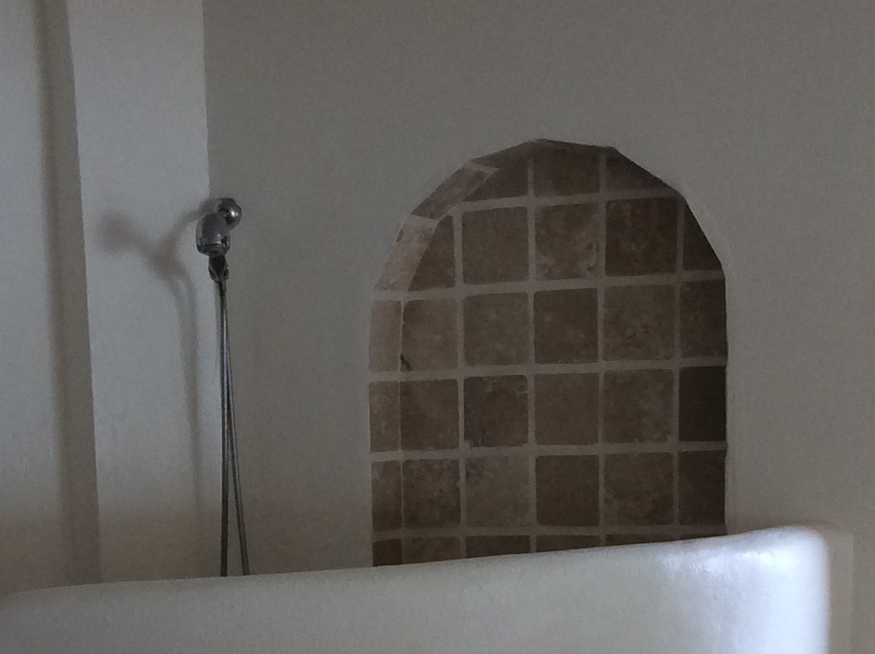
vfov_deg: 16.3
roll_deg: +3.8
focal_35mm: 87
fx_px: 2196
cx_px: 361
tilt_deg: -10.8
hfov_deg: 22.5
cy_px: 784
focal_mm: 3.3
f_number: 2.4
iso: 64
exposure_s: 1/120
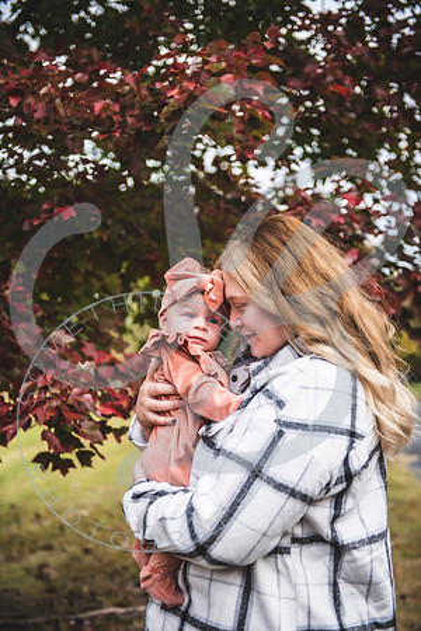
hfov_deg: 26.0
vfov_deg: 38.2
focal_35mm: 52
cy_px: 316
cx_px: 210
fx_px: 912
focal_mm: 52
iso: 100
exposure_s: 1/500
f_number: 2.8
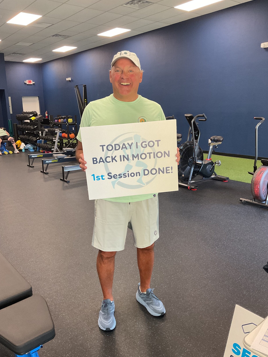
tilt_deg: -12.9
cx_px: 137
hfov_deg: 46.8
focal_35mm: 30
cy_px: 177
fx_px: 310
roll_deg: +2.0
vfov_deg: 60.0
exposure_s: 1/60
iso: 125
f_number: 1.8
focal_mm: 3
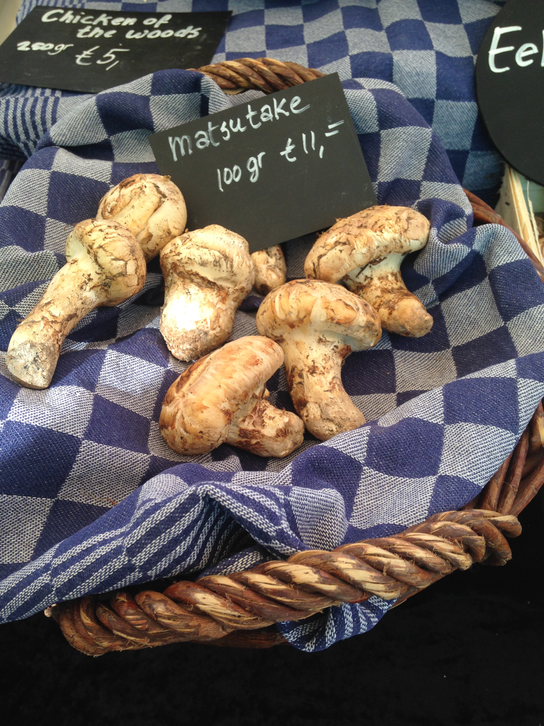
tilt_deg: -51.4
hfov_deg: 42.9
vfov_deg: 55.4
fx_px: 691
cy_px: 363
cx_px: 272
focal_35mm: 33
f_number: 2.4
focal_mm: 4.12
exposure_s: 1/132
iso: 50
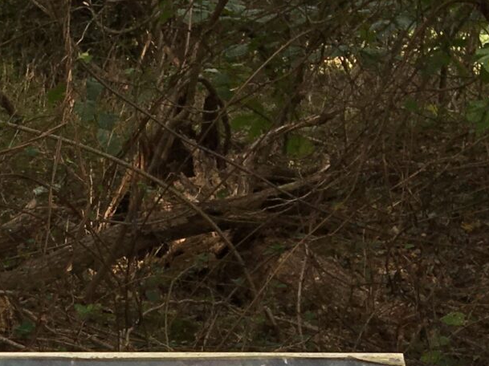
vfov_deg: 11.5
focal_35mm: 122
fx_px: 1722
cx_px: -312
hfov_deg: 14.7
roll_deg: +1.0
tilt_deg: -18.1
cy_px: 583
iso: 25
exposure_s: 1/587
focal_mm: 4.15
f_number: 2.2
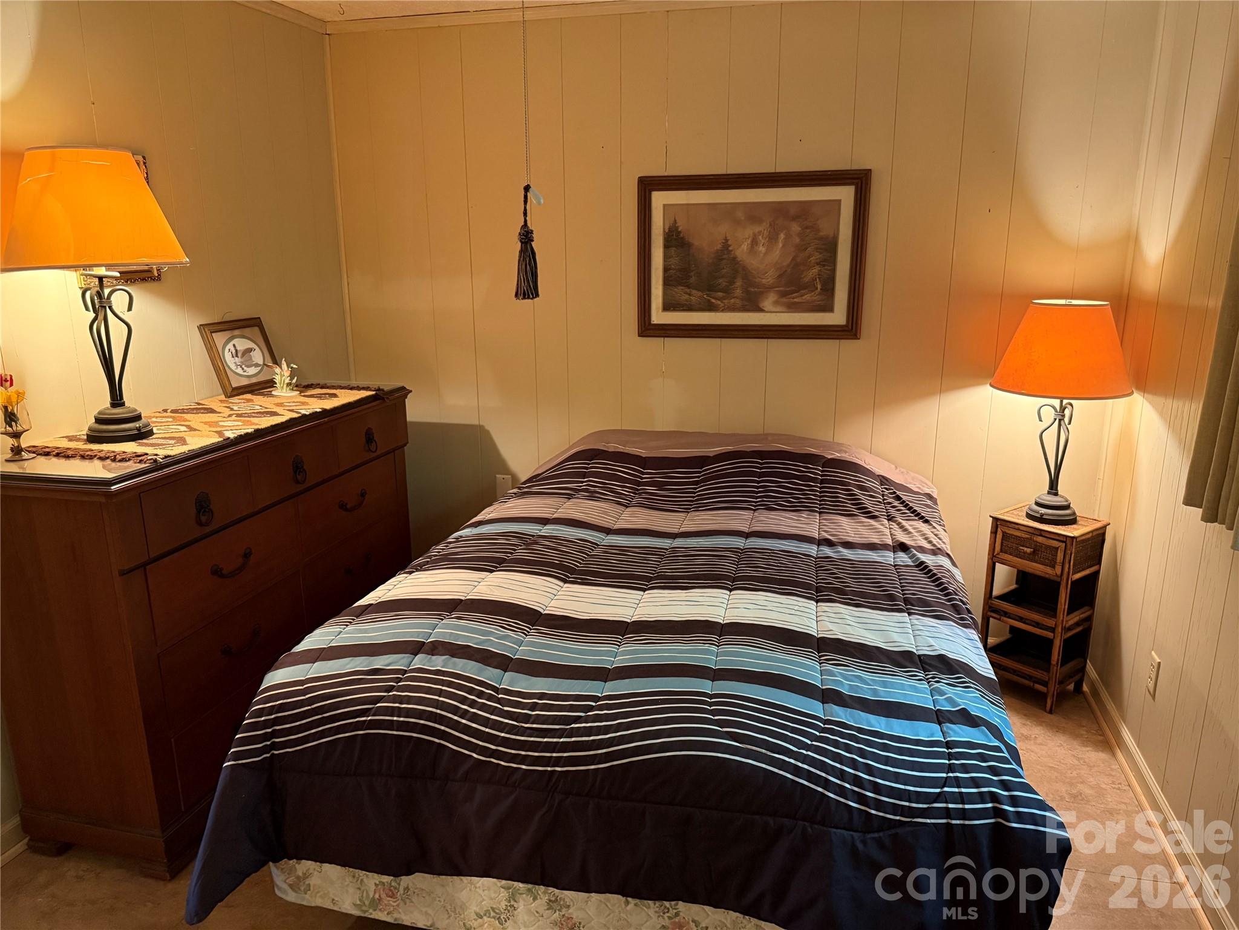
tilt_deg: -13.5
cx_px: 620
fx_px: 859
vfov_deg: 56.8
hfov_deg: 71.6
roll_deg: -0.5
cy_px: 465
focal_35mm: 24
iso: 800
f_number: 1.78
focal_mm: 6.76
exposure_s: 1/60
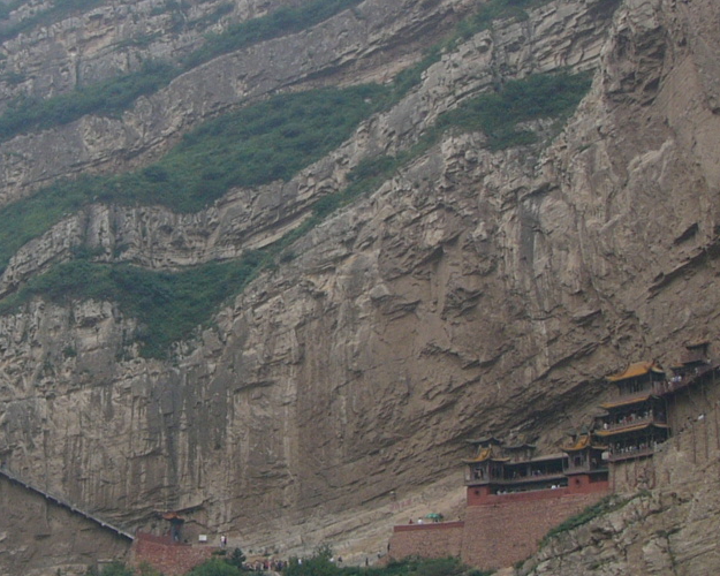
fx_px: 1918
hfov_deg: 21.0
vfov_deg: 17.0
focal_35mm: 90
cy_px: 189
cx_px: 154
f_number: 4
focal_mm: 6
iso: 50
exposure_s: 1/200
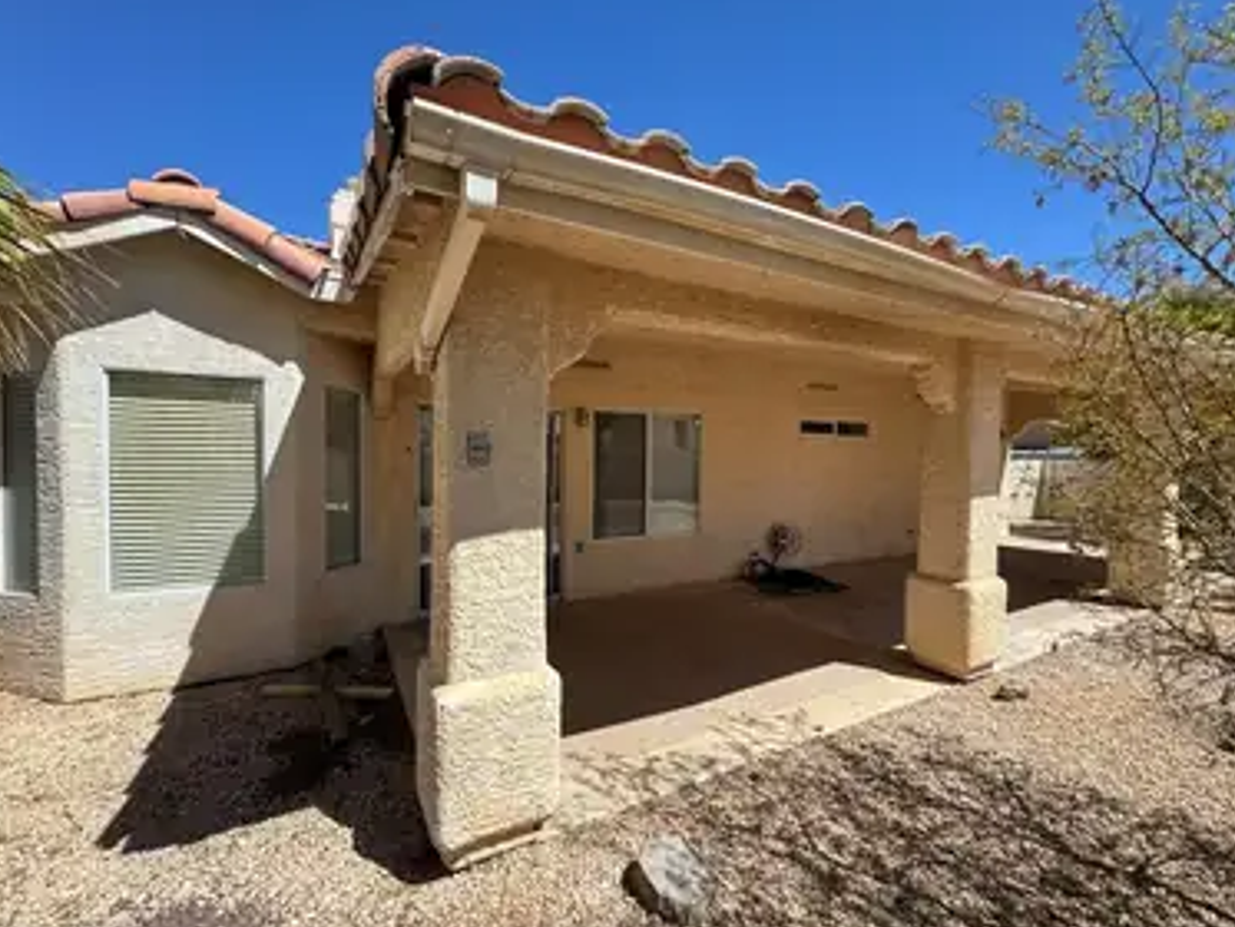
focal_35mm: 15
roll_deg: -1.2
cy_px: 467
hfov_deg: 98.1
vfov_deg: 81.8
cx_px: 599
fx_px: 535
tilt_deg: -0.8
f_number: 2.2
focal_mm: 2.22
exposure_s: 1/573
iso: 50
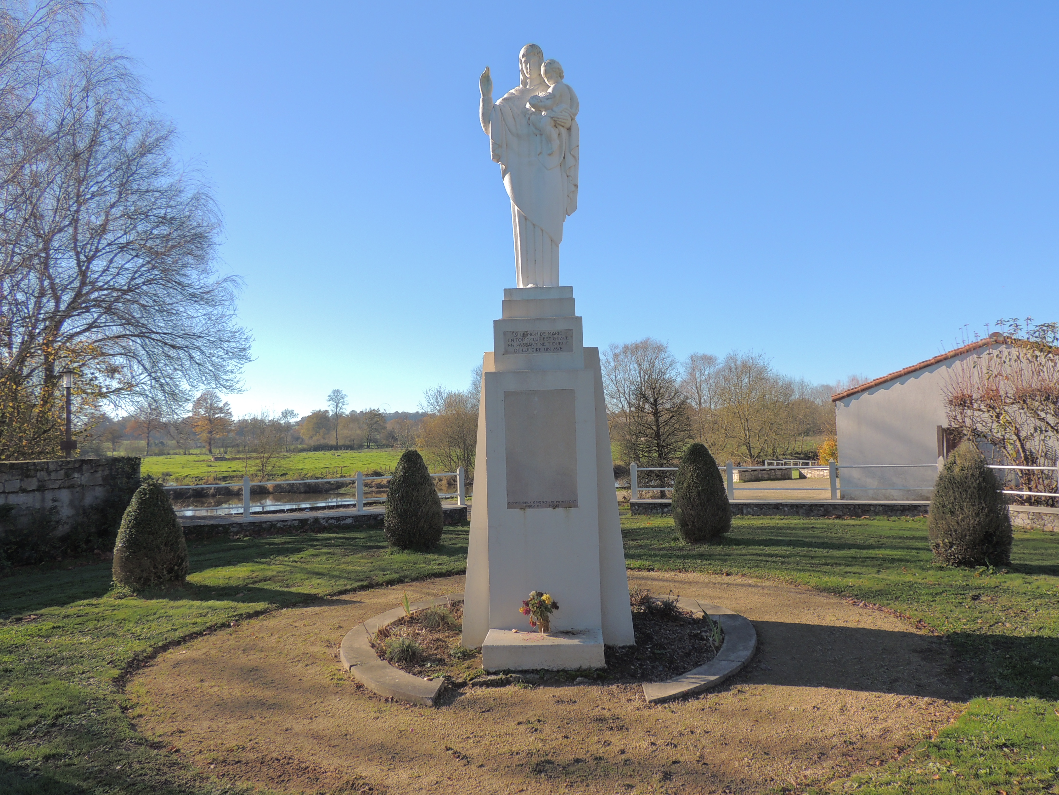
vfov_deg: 54.9
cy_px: 388
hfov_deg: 69.4
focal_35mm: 25
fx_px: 765
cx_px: 535
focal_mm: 4.3
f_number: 3
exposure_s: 1/800
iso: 100
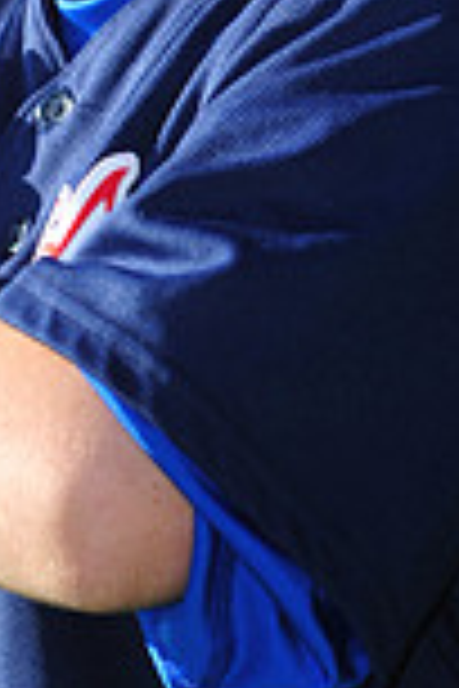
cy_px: -540
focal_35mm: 758
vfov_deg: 2.7
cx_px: -22
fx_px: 14496
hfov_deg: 1.8
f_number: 4.5
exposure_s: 1/800
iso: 200
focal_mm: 200
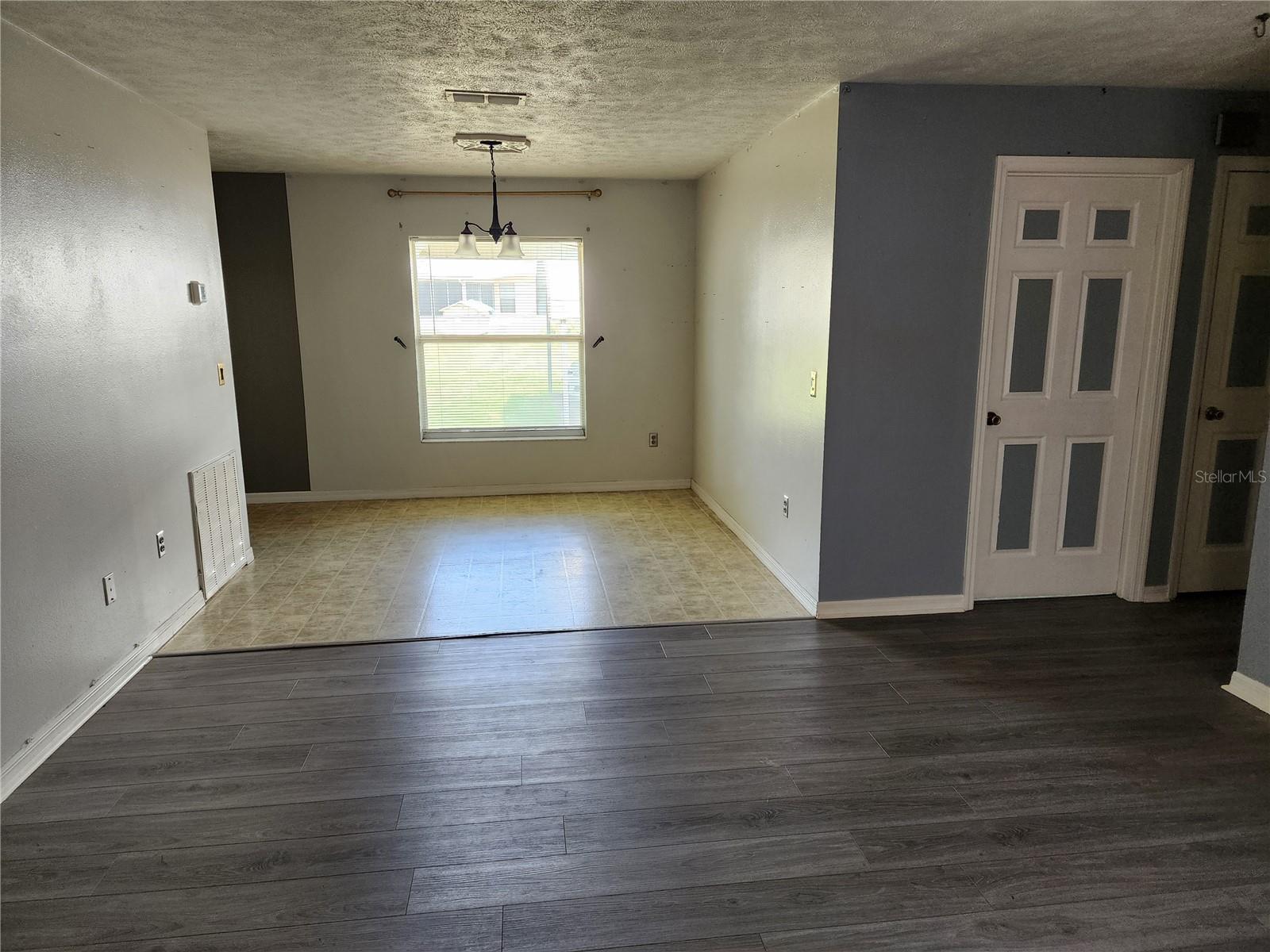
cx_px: 635
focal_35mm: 23
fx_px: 844
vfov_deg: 58.9
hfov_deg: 73.9
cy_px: 476
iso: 160
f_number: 1.8
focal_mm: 6.4
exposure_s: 1/120
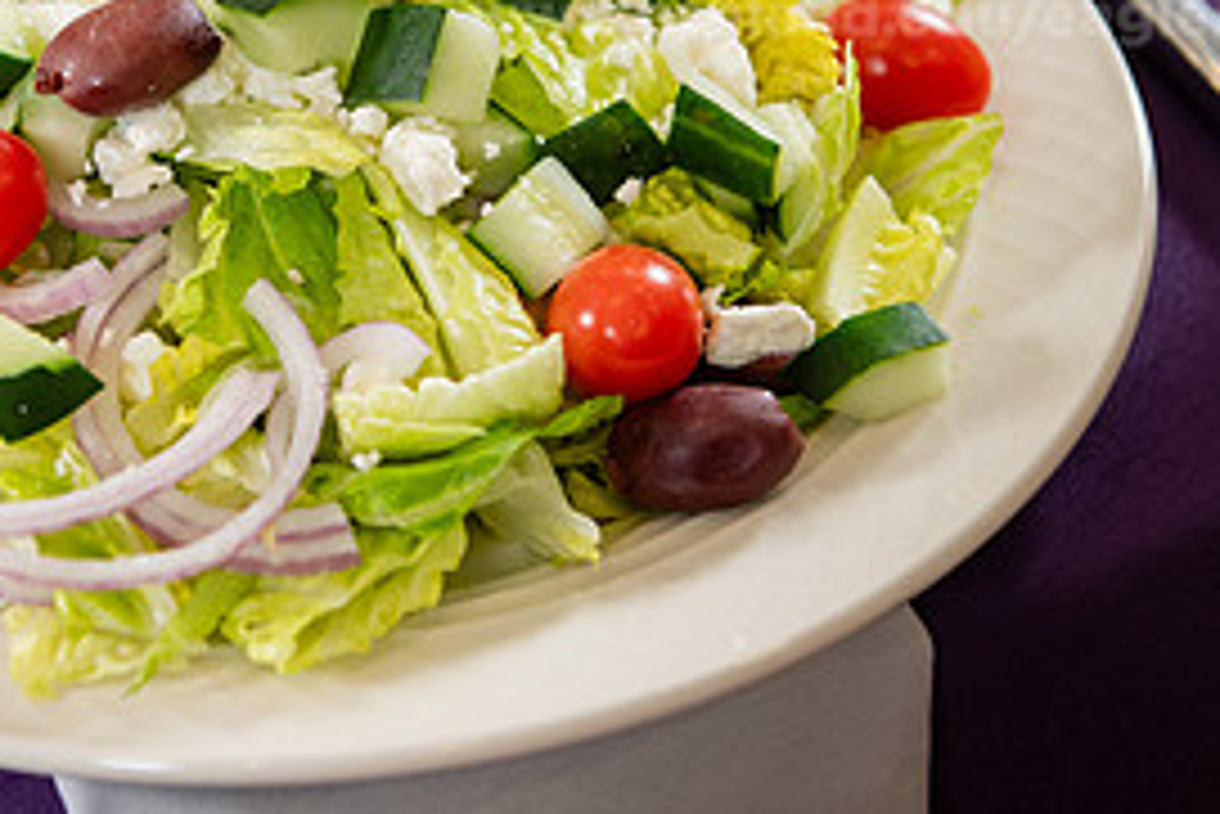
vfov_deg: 11.0
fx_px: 4204
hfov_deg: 16.4
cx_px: 266
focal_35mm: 124
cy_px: 110
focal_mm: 58
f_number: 3.5
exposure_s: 1/160
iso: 320
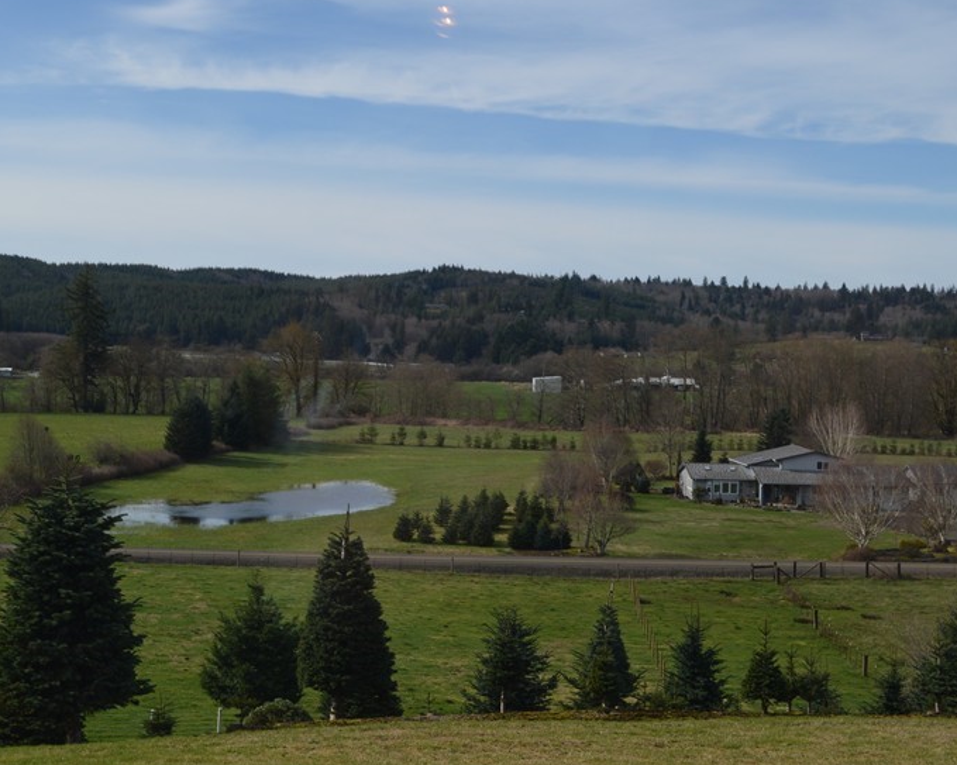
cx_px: 312
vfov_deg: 28.1
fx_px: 1529
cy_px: 344
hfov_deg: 34.4
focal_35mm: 54
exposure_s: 1/200
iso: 100
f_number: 7.1
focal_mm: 24
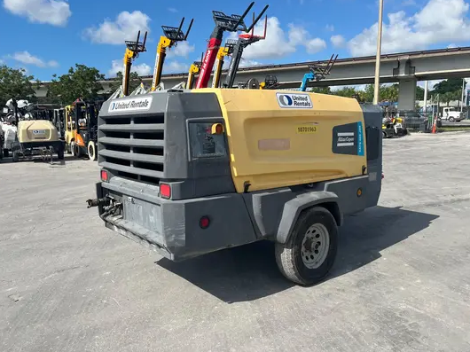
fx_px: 366
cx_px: 234
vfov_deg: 51.3
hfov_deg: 65.3
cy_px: 172
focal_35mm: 27
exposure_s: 1/4149
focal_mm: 5.1
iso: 50
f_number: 1.6
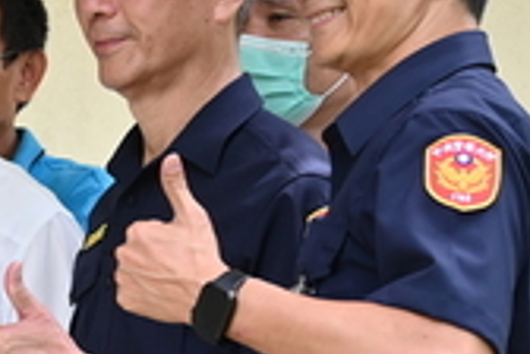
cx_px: -259
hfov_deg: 6.5
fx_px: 4593
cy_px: 286
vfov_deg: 4.4
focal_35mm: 312
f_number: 4.5
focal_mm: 50
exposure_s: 1/160
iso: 400
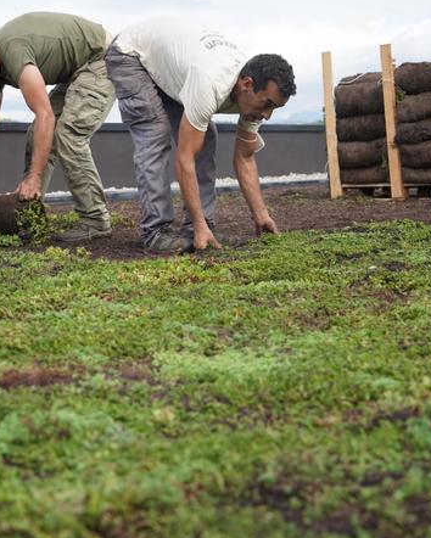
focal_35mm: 63
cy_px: 269
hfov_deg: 24.2
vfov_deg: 30.0
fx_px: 1004
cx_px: 192
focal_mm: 44
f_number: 4.5
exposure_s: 1/400
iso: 100
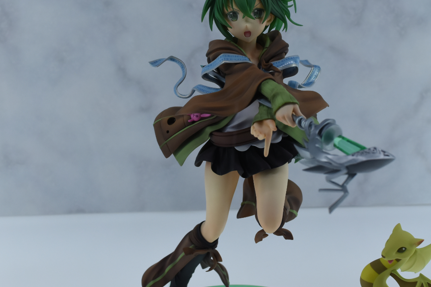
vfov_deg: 23.0
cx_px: 255
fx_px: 706
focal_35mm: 59
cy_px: 143
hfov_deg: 33.8
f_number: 8
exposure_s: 1/400
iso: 640
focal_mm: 26
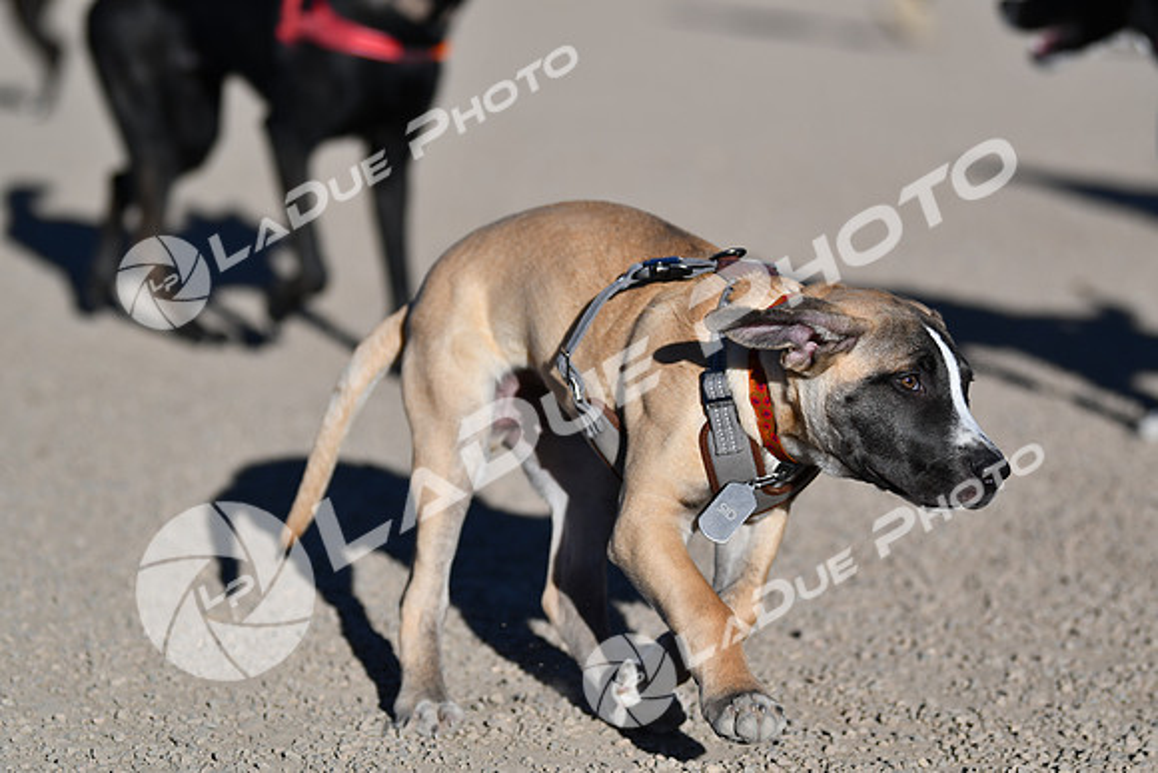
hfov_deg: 13.7
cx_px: 579
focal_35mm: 150
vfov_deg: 9.2
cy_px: 386
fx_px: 4826
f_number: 2.8
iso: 100
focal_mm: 100
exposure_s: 1/4000
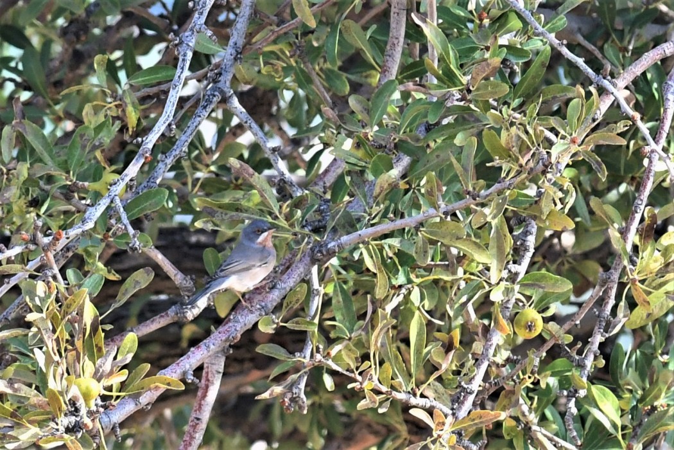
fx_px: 8424
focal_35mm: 450
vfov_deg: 3.1
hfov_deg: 4.6
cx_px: 337
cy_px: 225
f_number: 7.1
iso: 1250
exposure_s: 1/640
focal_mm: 300
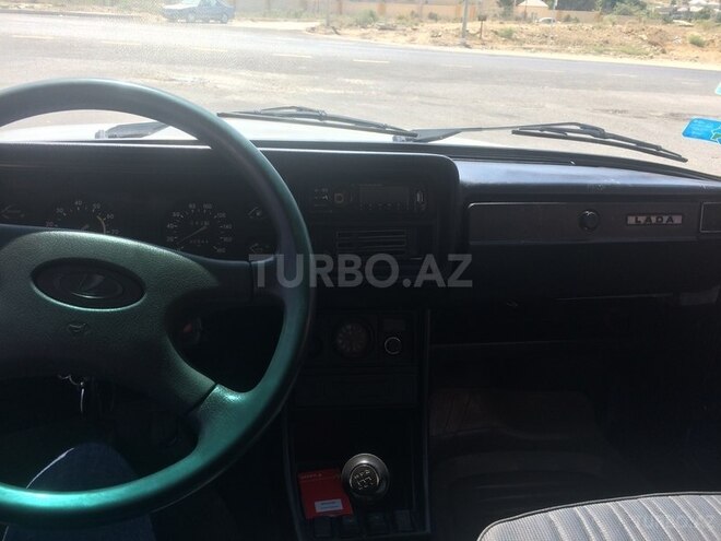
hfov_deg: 61.7
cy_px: 270
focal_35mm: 29
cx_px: 360
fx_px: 604
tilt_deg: -22.9
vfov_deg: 48.2
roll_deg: -3.6
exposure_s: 1/554
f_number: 2.2
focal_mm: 4.15
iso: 32
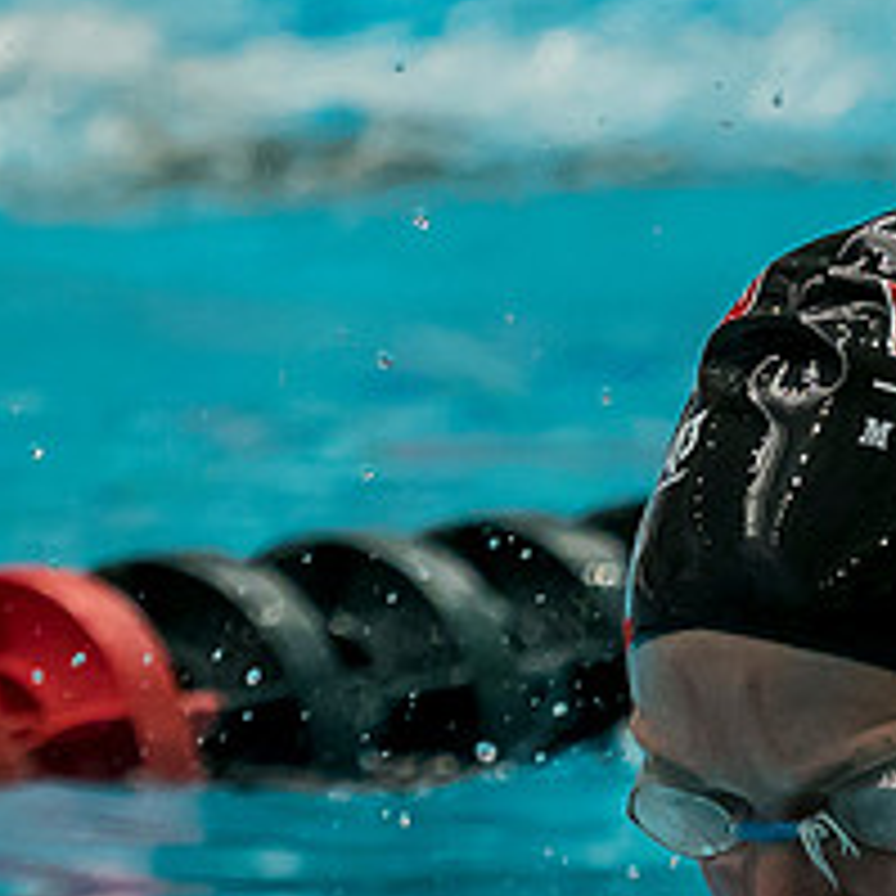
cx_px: 980
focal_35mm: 913
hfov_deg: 1.9
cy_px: 1370
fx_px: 26737
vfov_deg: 1.9
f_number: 2.8
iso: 1600
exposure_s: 1/1000
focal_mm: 106
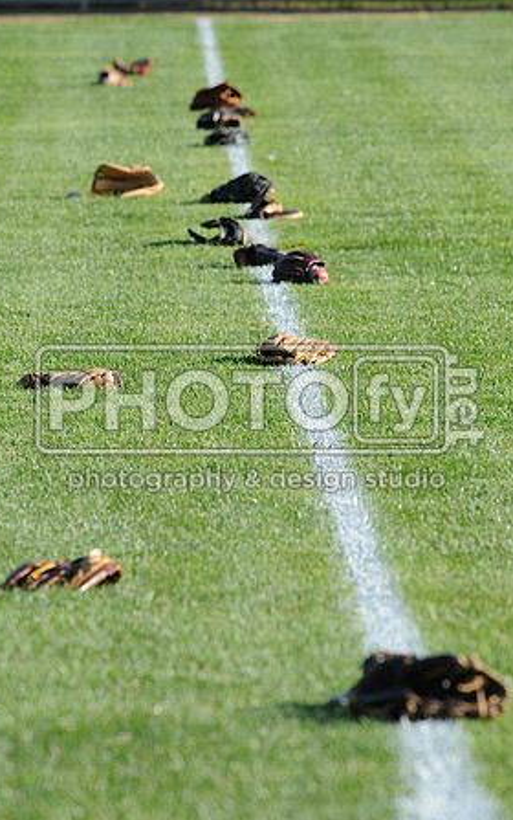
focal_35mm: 461
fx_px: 10296
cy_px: 411
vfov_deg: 4.6
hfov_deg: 2.9
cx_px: 250
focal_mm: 300
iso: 200
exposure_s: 1/320
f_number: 8
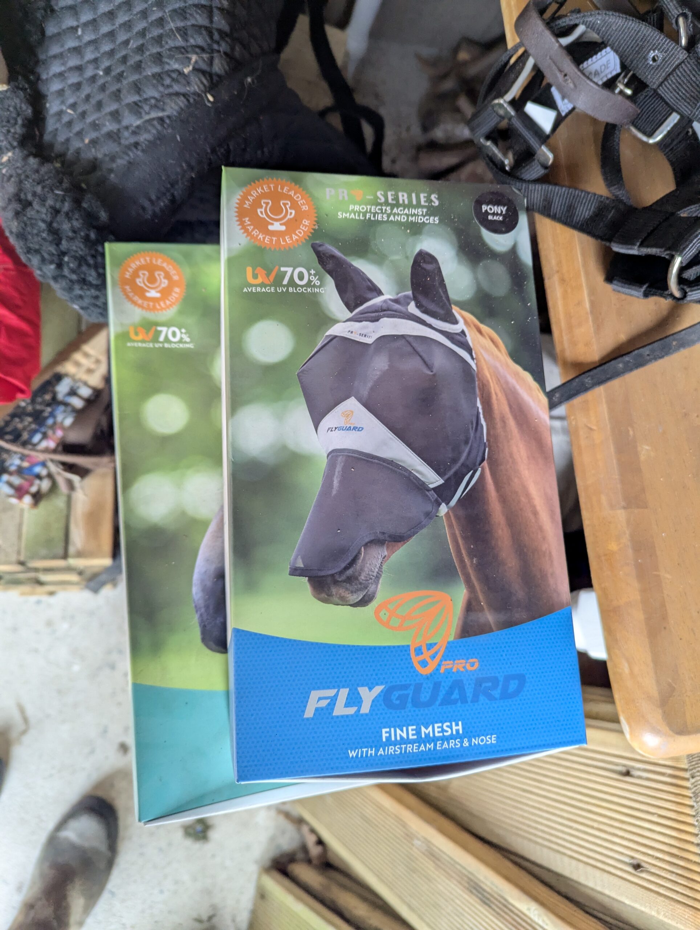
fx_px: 645
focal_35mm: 24
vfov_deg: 71.5
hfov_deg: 56.9
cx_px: 350
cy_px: 465
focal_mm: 6.81
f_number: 1.85
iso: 278
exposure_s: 1/54.1
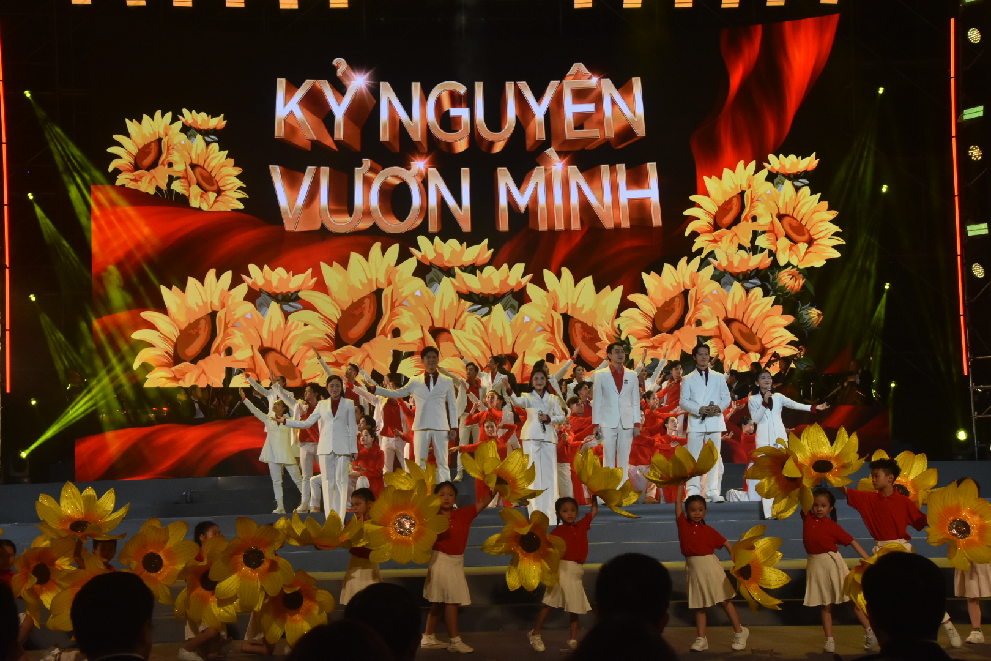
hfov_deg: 31.9
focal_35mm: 63
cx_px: 496
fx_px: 1734
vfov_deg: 21.6
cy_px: 330
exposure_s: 1/200
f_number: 13
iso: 1600
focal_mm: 42
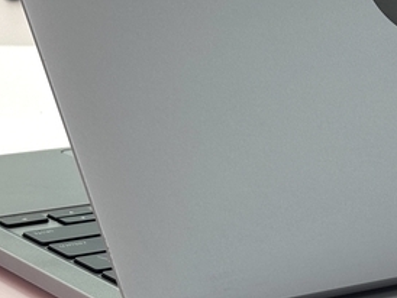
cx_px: 309
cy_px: 17
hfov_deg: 14.0
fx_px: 1607
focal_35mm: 140
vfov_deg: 10.5
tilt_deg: -8.5
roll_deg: -1.1
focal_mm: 6.76
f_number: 1.78
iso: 50
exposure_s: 1/121
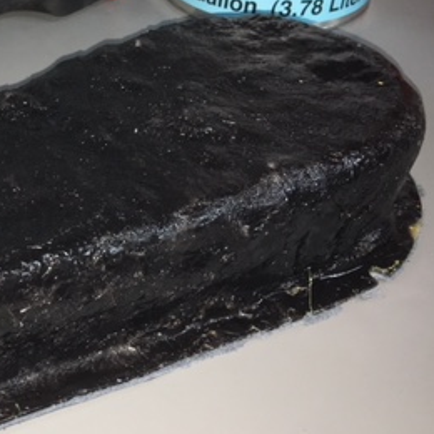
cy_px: 174
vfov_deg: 27.2
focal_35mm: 63
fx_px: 894
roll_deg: -0.1
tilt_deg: -35.9
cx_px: 3
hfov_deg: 25.9
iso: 50
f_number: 2.2
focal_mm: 4.15
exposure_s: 1/20
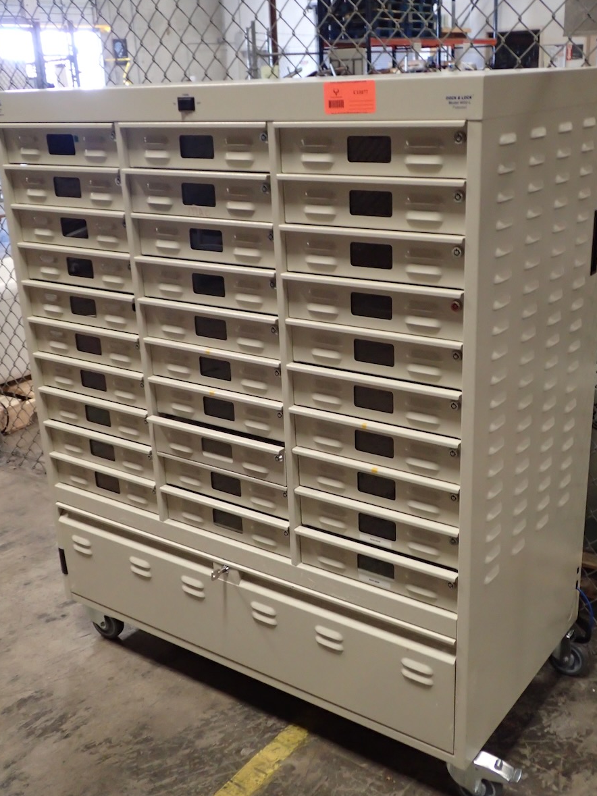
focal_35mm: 38
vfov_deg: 49.0
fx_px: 874
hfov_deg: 37.7
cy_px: 402
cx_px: 307
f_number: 2.6
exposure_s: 1/30
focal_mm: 6.42
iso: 640
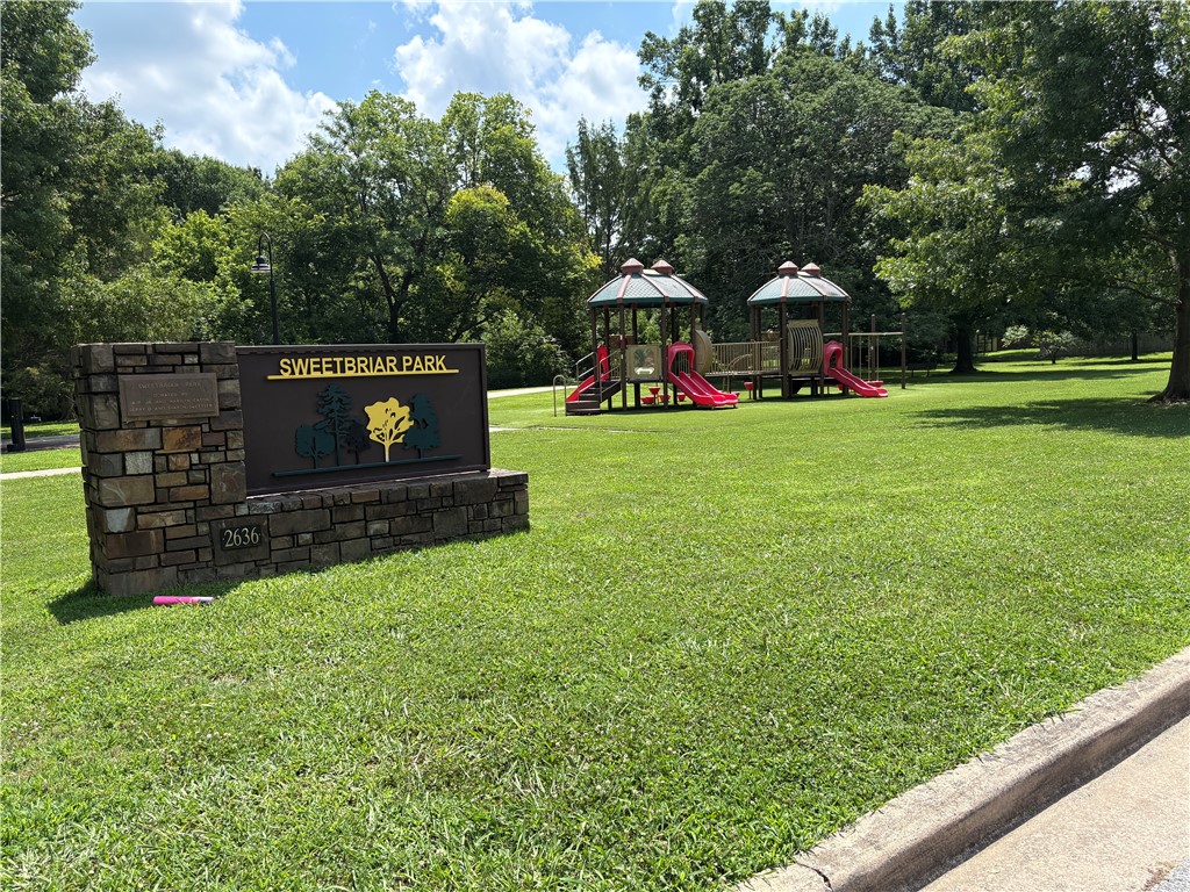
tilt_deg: -5.5
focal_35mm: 26
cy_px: 446
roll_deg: +2.2
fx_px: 894
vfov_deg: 53.1
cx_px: 595
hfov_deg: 67.3
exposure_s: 1/2747
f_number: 1.6
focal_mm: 5.96
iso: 64
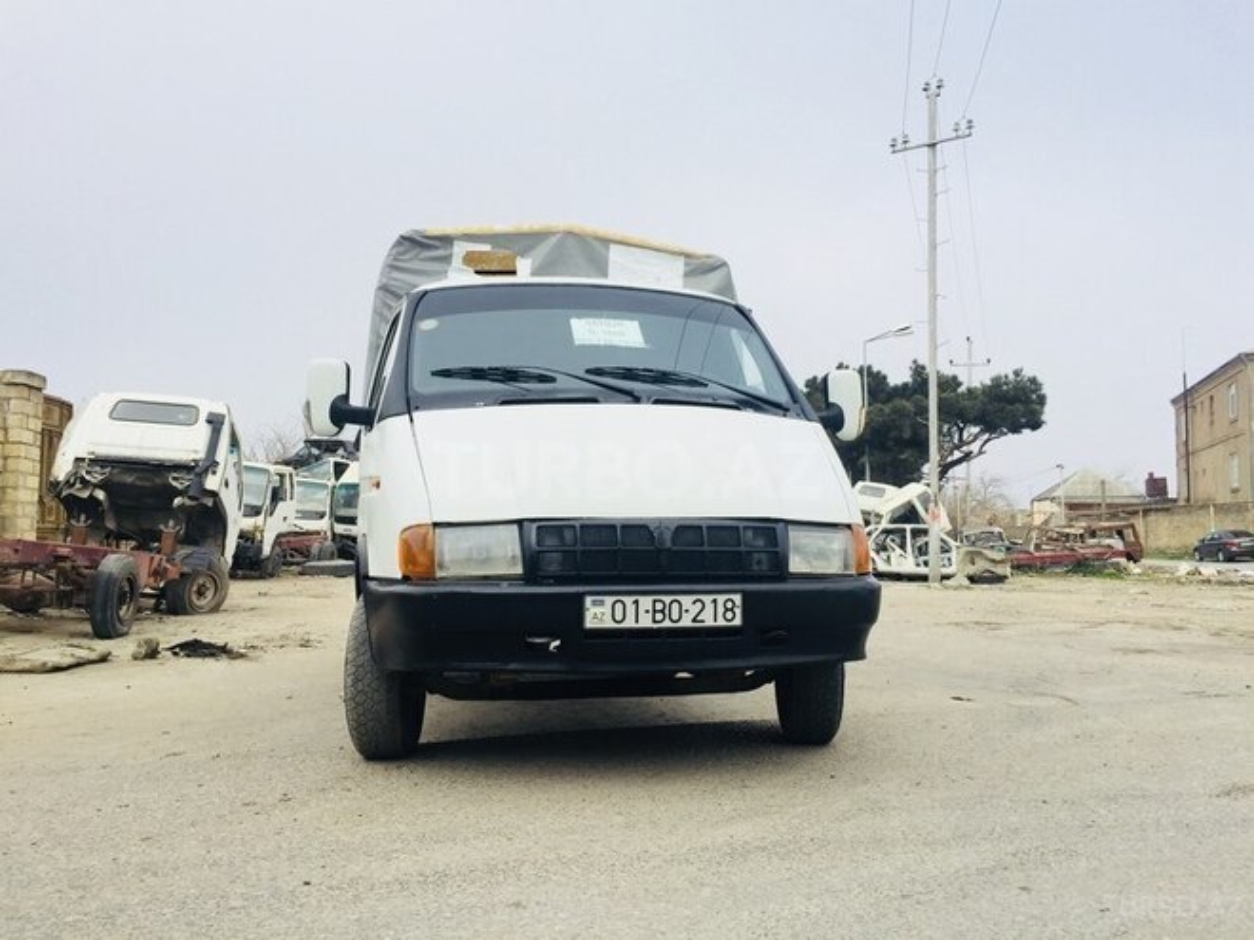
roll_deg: -0.6
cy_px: 470
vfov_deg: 48.2
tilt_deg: +3.4
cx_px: 627
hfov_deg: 61.7
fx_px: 1051
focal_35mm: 29
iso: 32
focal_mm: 4.15
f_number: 2.2
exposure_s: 1/898
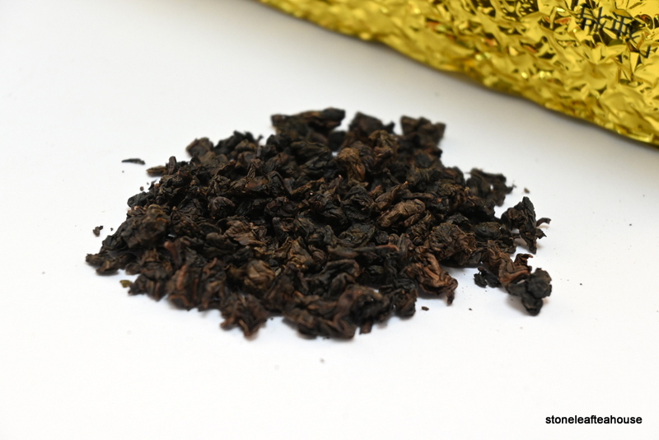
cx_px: 330
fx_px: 1263
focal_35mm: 69
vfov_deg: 19.7
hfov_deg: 29.2
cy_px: 220
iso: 900
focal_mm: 46
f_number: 6
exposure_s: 1/125
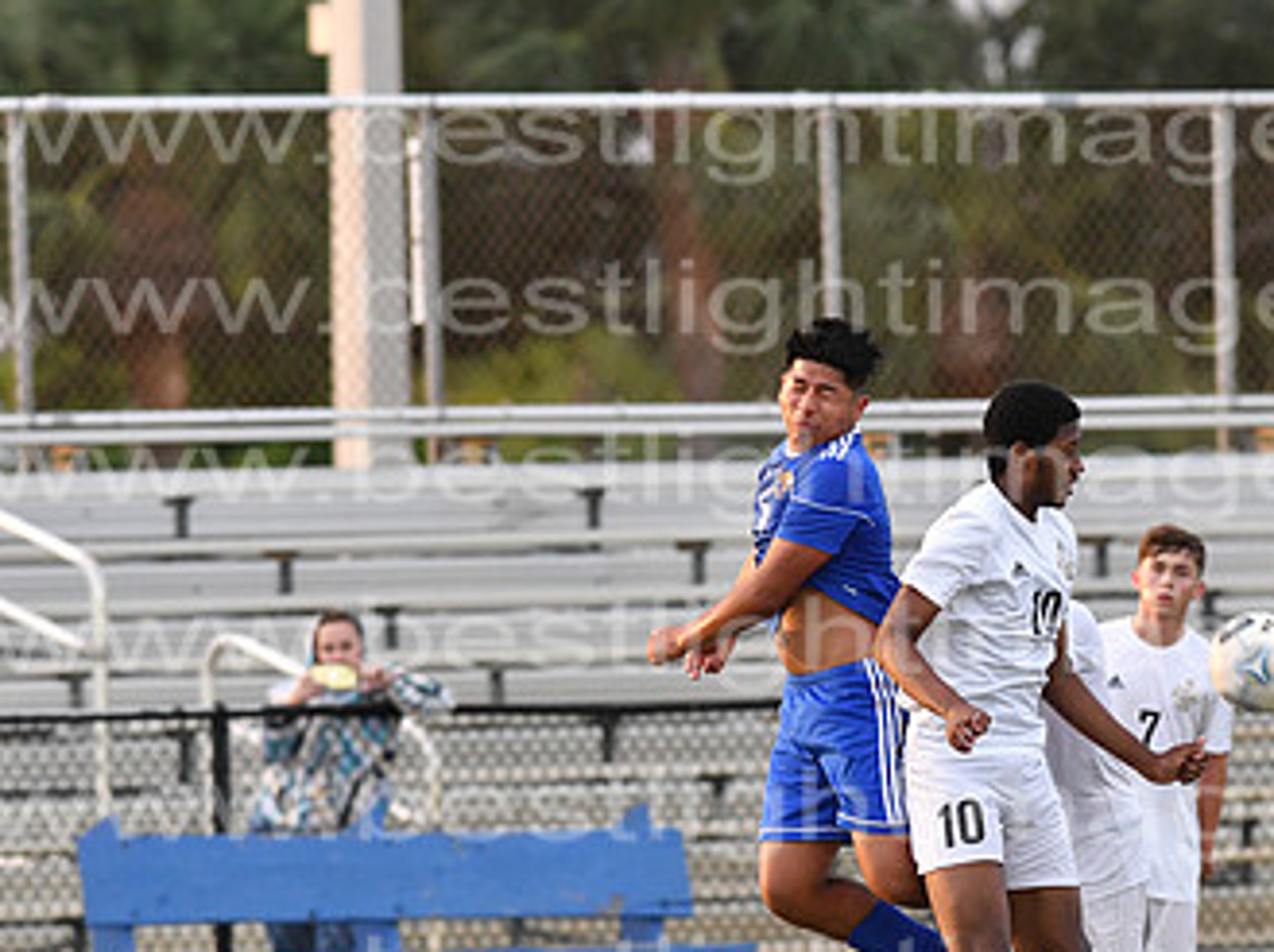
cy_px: 729
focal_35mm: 764
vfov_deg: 1.9
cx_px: 871
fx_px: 28087
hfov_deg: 2.6
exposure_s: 1/1000
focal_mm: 300
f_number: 4
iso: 1600
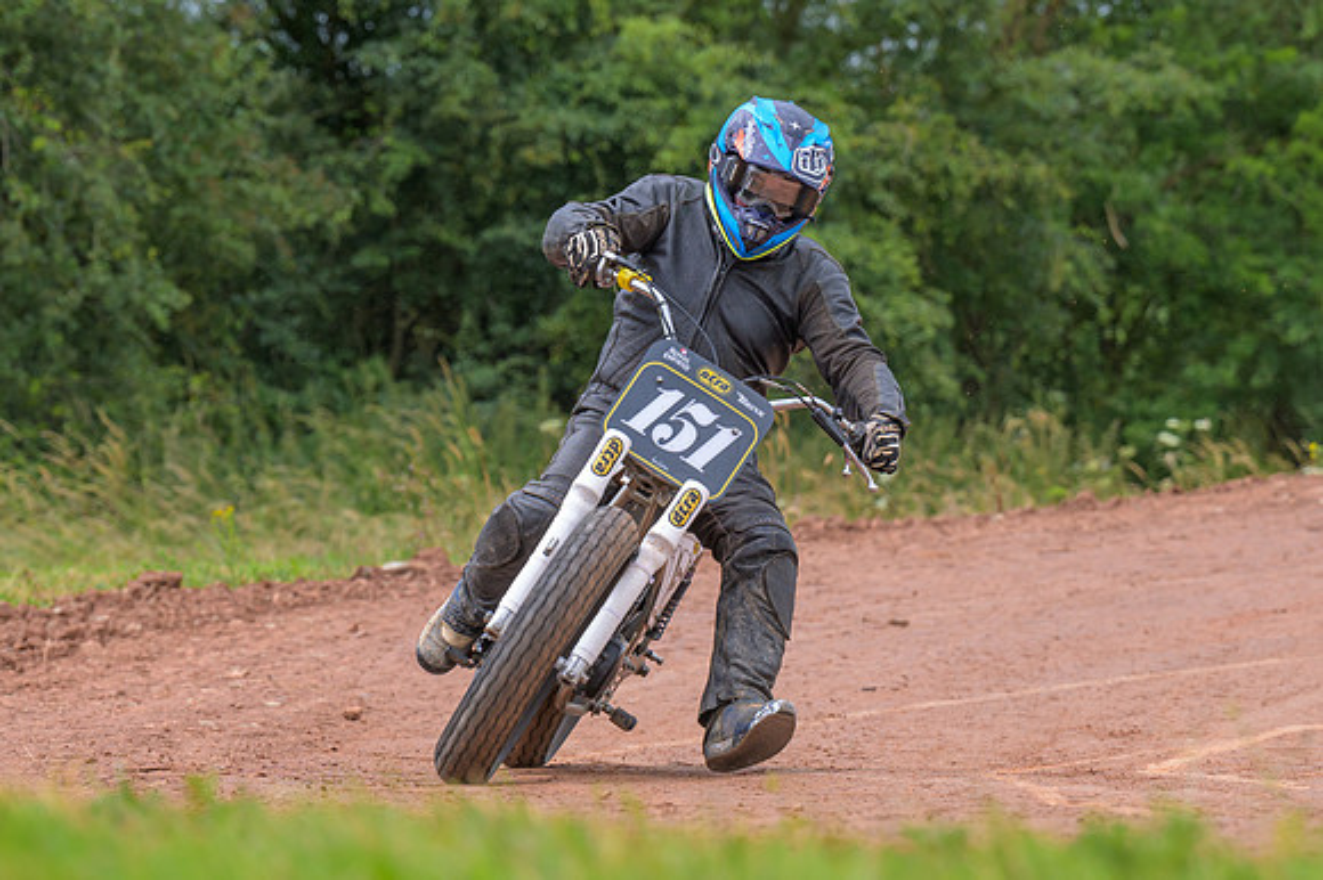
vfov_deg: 5.9
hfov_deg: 8.8
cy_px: 449
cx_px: 718
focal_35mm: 234
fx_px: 8598
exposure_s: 1/400
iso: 280
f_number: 4
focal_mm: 120
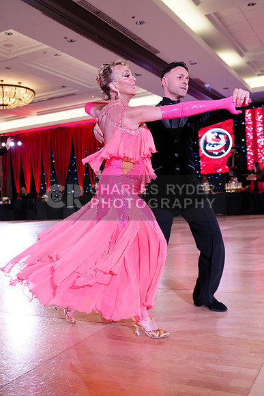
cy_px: 198
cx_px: 132
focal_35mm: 35
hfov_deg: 37.9
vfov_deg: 54.4
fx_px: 385
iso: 2500
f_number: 4.5
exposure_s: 1/250
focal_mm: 35
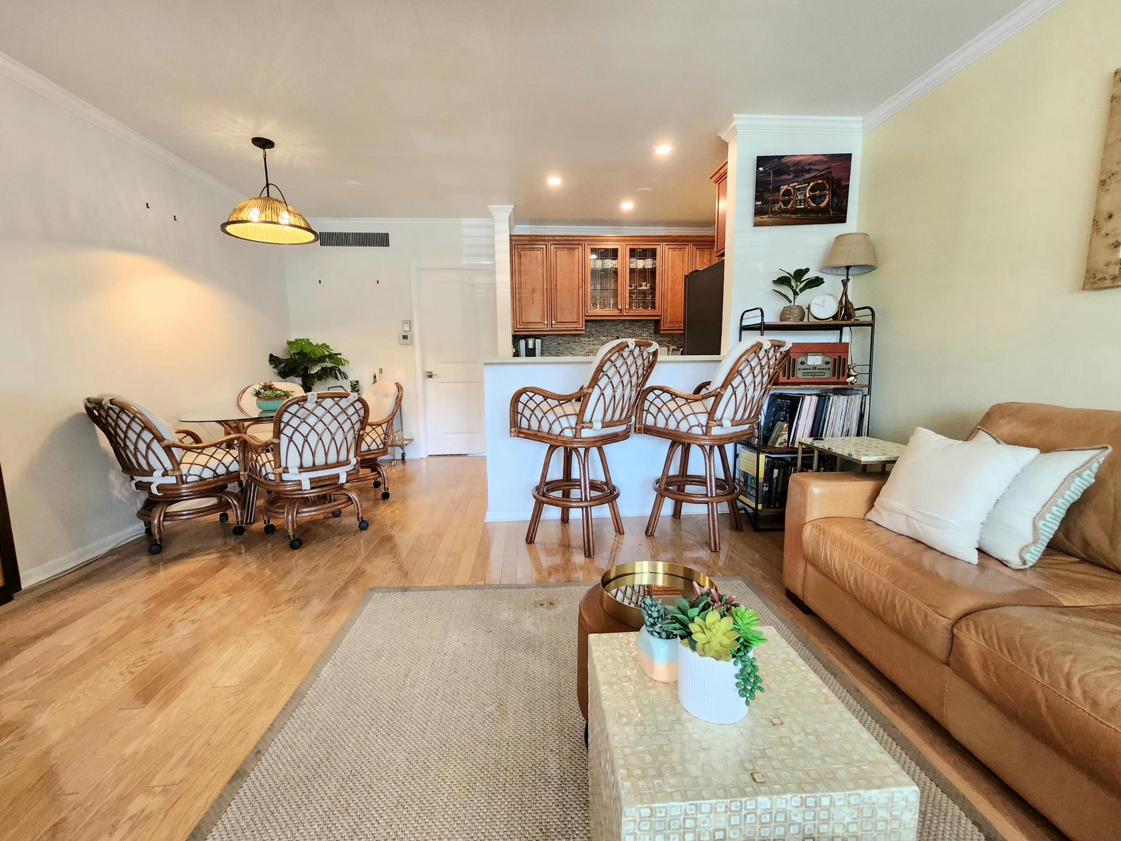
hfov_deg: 106.2
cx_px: 560
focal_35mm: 13
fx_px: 421
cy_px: 420
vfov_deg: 89.9
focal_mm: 1.74
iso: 250
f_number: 2.2
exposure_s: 1/60.2
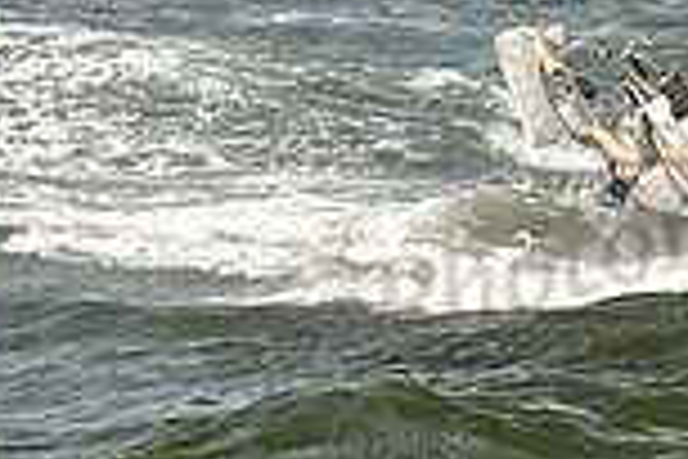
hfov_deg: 7.5
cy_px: -65
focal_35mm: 266
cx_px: 1241
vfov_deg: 5.1
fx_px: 5083
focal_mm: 70
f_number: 8
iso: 250
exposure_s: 1/800
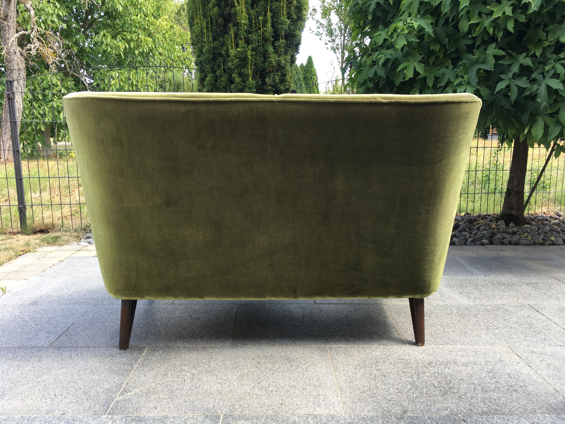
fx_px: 473
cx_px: 282
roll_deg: +0.3
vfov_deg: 48.2
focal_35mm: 29
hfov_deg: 61.7
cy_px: 212
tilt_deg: -10.5
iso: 25
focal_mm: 4.15
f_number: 2.2
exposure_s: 1/102
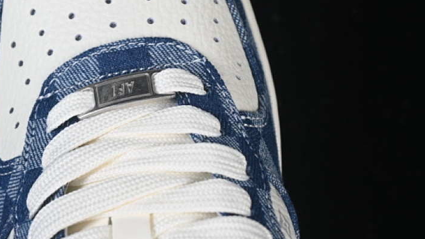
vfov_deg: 10.1
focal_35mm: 120
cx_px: 115
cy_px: 41
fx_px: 1353
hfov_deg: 17.8
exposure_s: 1/60
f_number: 7.1
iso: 160
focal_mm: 50
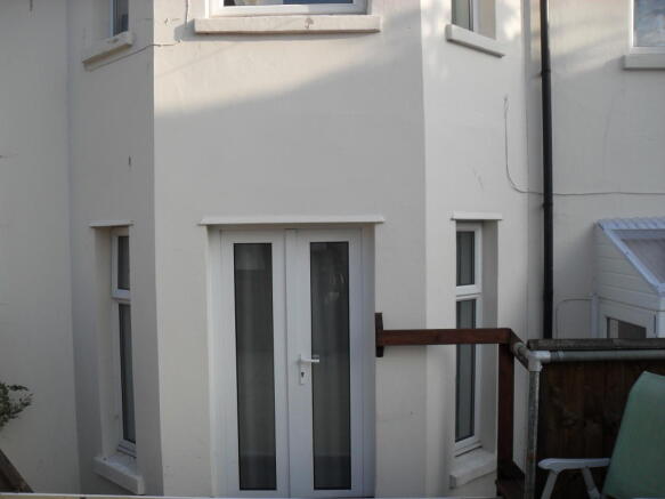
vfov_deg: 40.7
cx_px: 332
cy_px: 250
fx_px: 672
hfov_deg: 52.6
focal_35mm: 35
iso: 100
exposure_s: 1/90
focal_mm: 6.2
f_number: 8.9
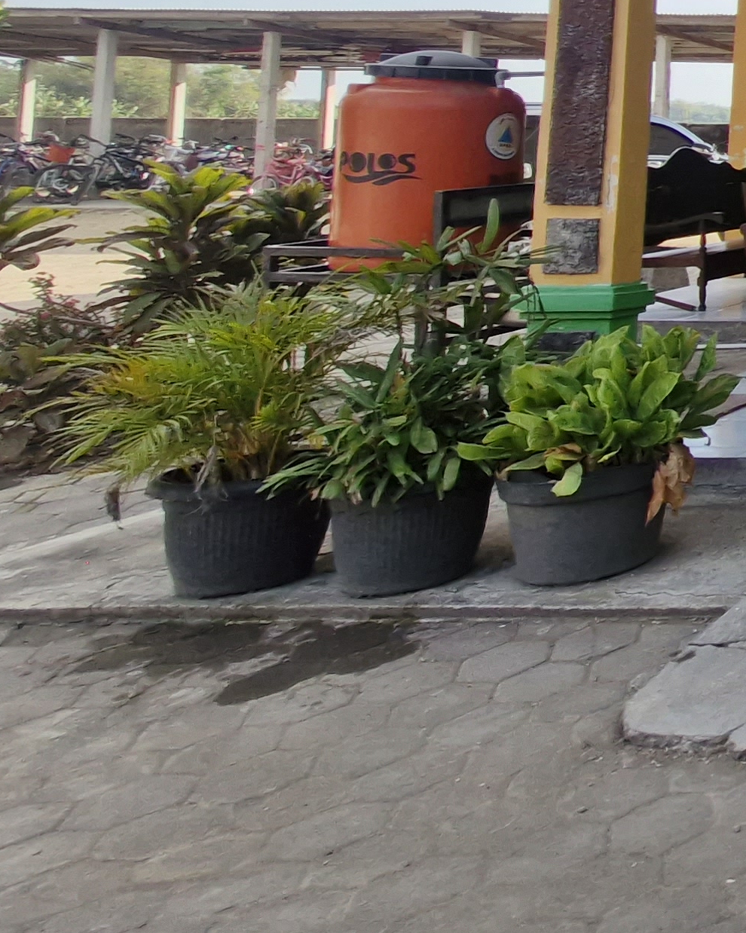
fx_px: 1132
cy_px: 71
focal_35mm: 41
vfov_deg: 40.9
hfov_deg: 20.5
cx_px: 1427
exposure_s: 1/822
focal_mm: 1.74
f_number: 2.2
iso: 50
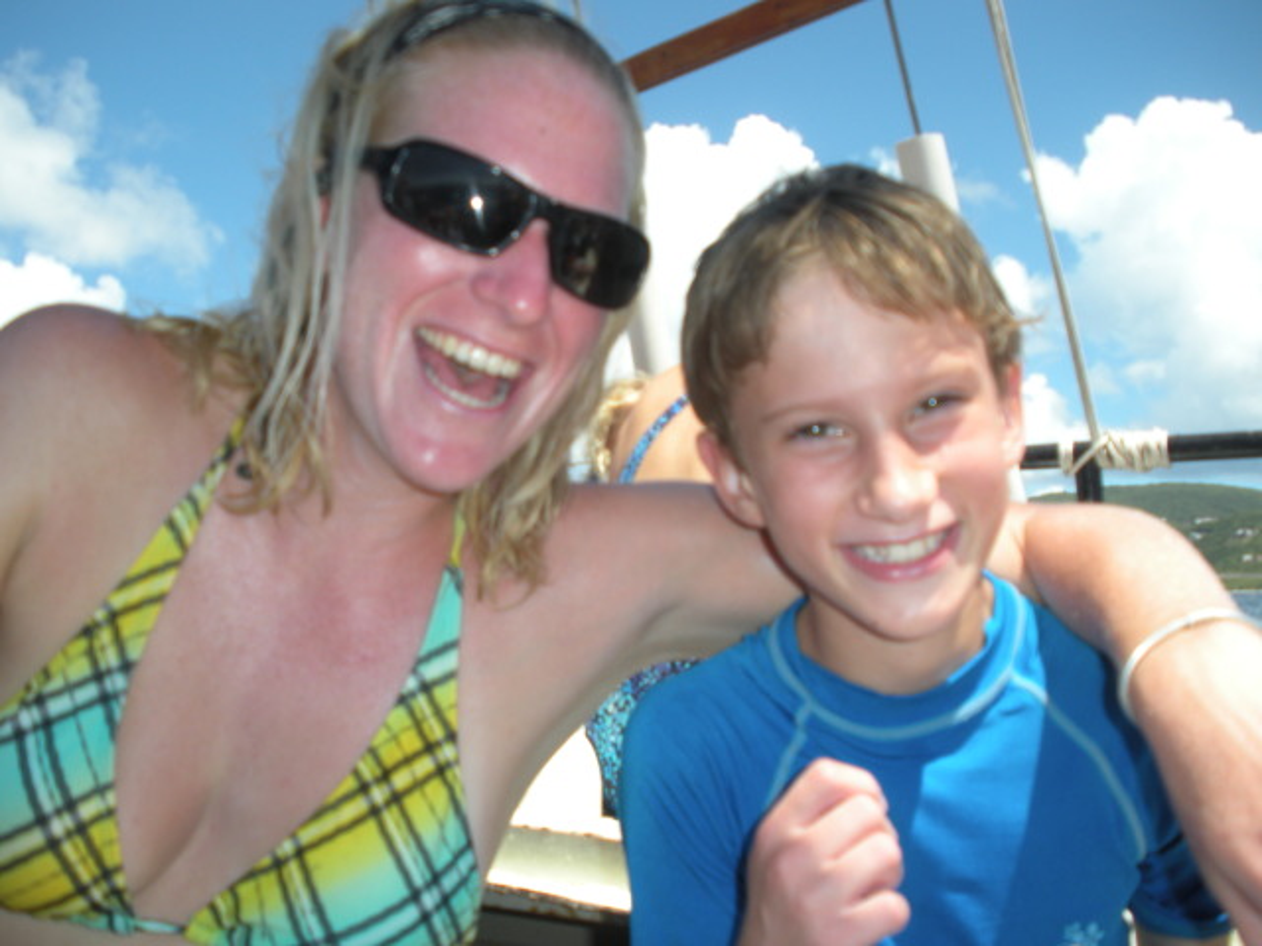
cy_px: 473
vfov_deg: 39.7
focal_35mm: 36
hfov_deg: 51.4
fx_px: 1312
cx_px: 631
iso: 64
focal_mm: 6.3
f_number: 3.5
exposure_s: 1/430
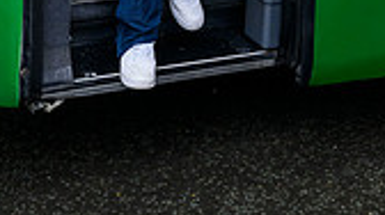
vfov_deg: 11.7
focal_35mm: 90
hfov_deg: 23.6
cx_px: 245
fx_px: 918
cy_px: -249
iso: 3200
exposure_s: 1/800
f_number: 3.5
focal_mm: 32
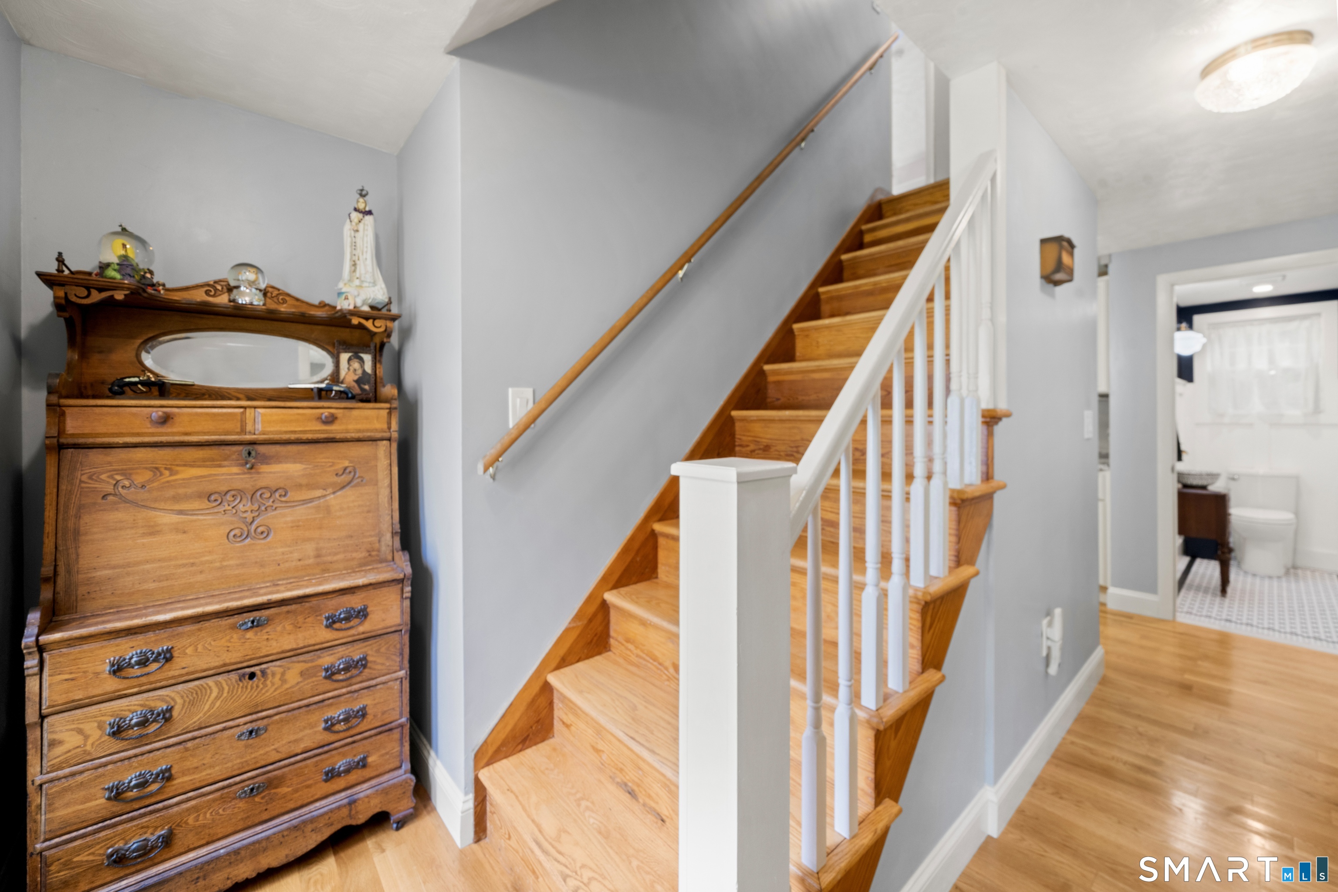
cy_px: 446
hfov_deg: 108.3
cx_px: 669
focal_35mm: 13
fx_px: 483
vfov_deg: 85.4
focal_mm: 13
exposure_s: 1/3
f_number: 9
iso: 320
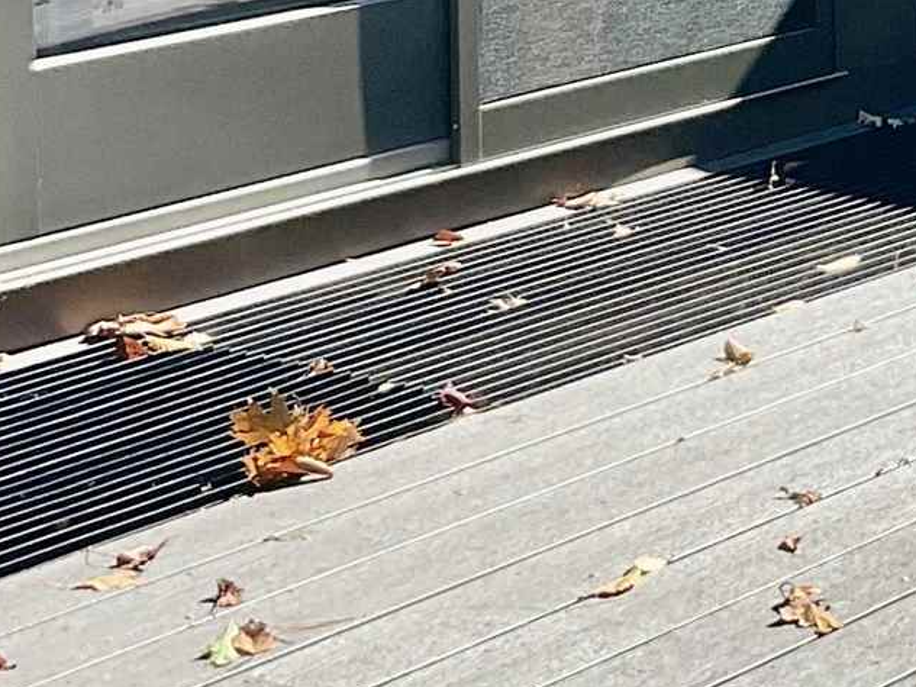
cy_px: -142
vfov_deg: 10.3
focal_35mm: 141
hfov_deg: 13.6
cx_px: 1122
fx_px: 3731
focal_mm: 3
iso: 16
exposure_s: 1/1626
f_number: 1.8
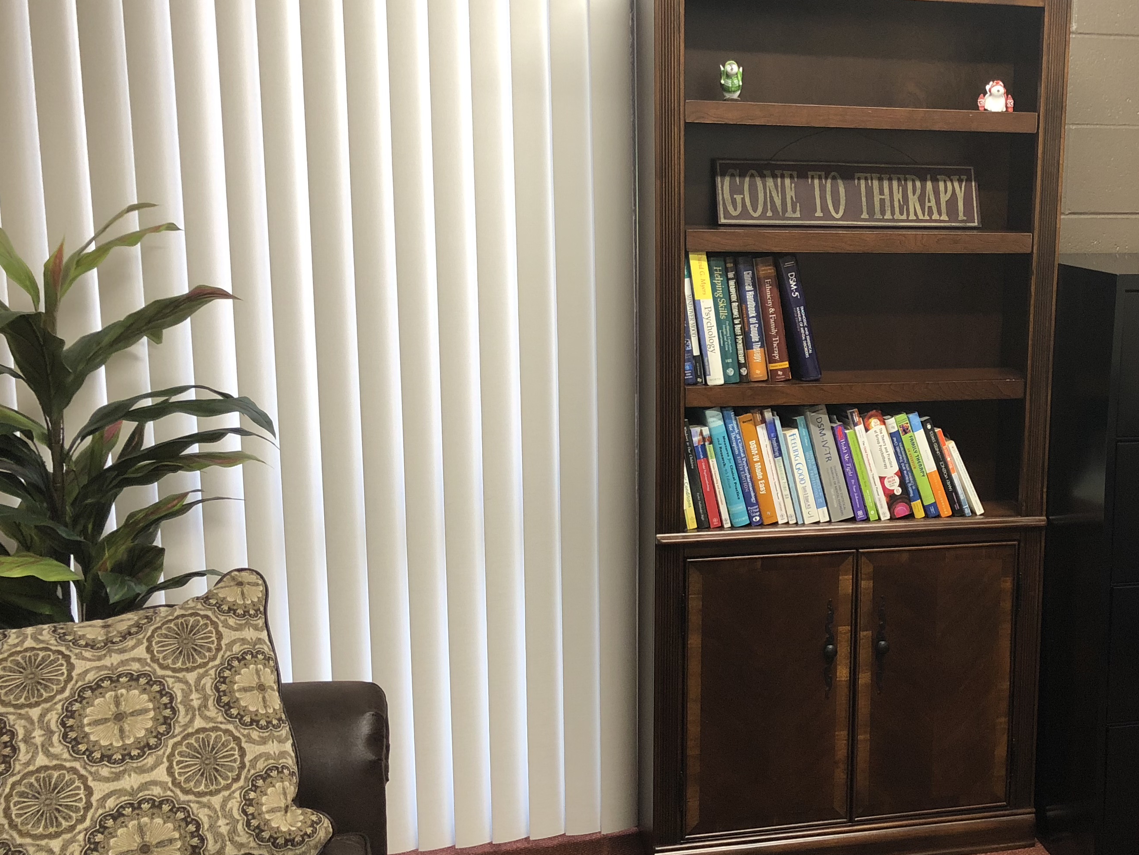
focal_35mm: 43
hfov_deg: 42.5
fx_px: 1415
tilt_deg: -9.4
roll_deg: -1.3
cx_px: 860
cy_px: 419
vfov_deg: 33.6
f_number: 1.8
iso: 40
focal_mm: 4
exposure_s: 1/20
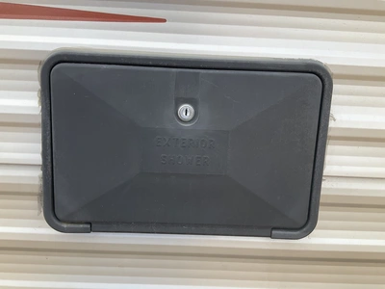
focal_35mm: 29
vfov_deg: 48.2
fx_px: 323
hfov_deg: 61.7
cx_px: 192
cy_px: 144
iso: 25
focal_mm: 3
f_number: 1.8
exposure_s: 1/545
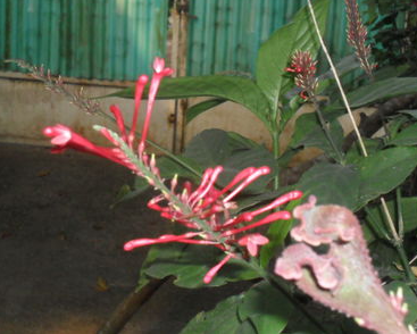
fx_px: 827
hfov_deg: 28.3
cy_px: 165
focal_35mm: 67
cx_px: 206
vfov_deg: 22.8
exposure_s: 1/60
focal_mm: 11.2
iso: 400
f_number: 14.1
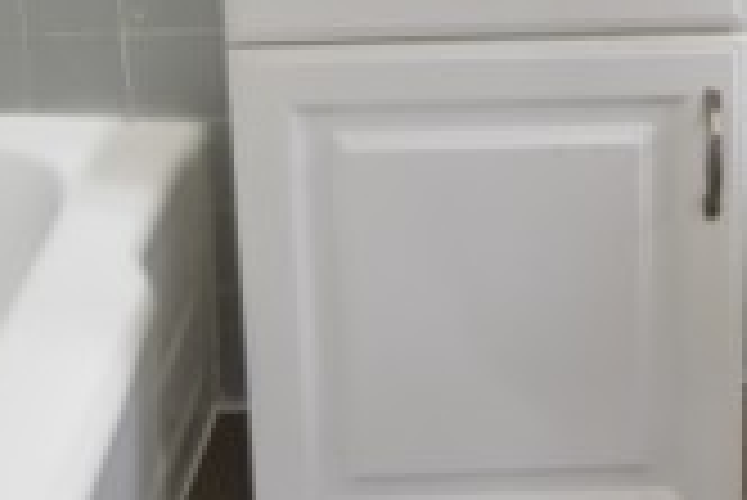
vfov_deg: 17.7
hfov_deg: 29.8
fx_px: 1350
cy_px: -347
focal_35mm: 65
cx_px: 657
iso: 800
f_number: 3.5
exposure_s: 1/30
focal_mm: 10
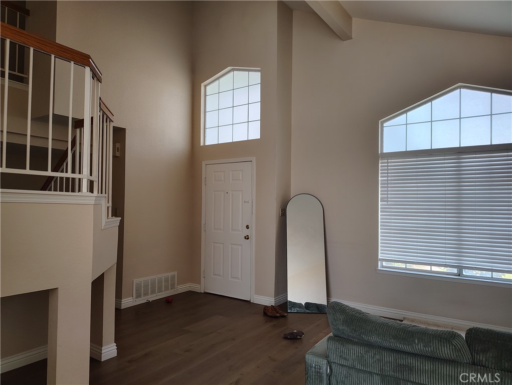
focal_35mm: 24
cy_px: 192
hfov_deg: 71.5
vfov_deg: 56.9
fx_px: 355
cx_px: 256
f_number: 1.8
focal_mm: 5.56
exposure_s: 1/120
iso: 631
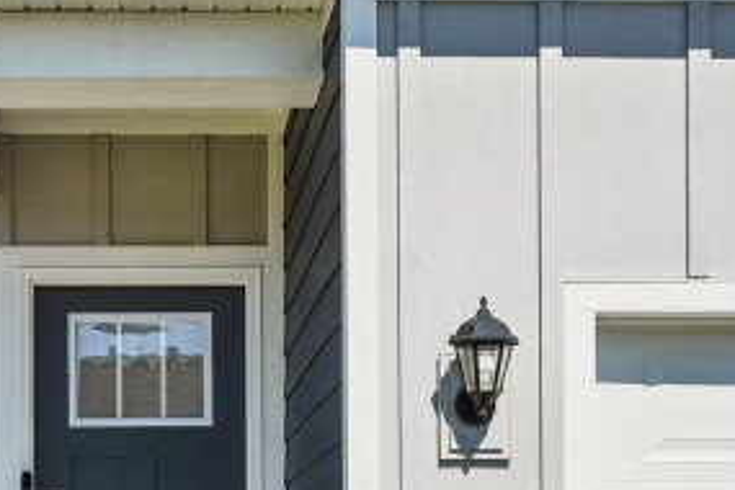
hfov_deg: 25.3
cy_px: 505
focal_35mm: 79
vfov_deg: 16.9
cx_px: 165
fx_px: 1613
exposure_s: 1/800
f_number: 8
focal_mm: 20
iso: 400
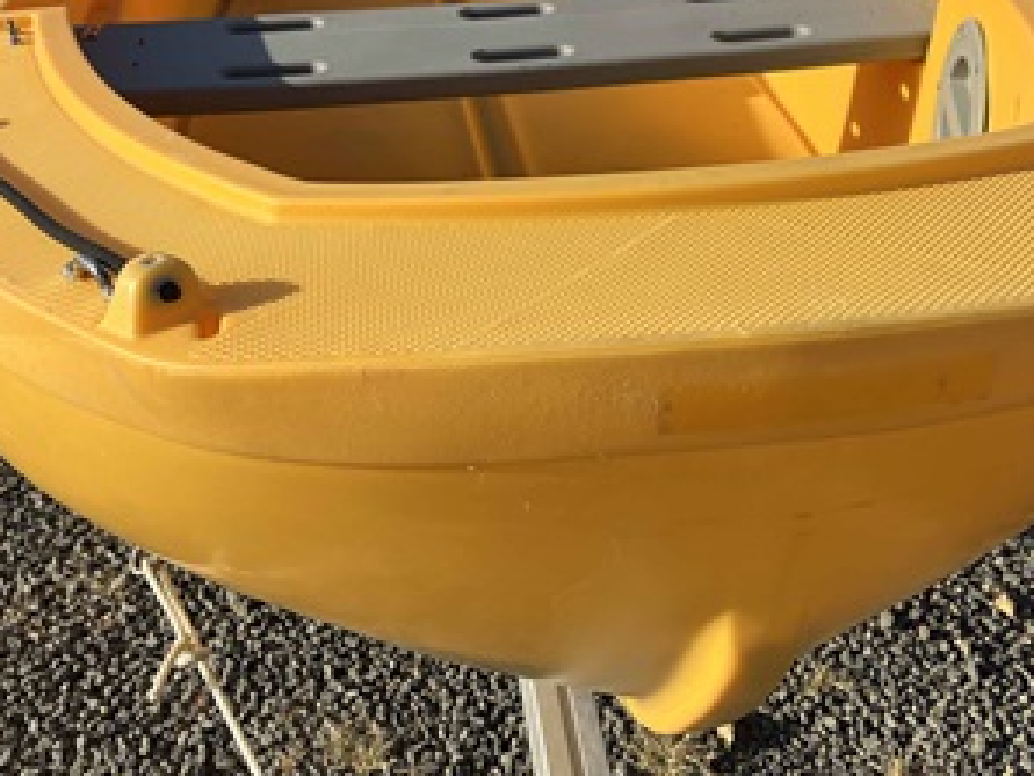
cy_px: 219
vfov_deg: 33.8
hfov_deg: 44.8
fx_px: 1255
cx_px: 547
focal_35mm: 42
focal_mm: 5.1
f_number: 1.6
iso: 50
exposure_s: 1/2825
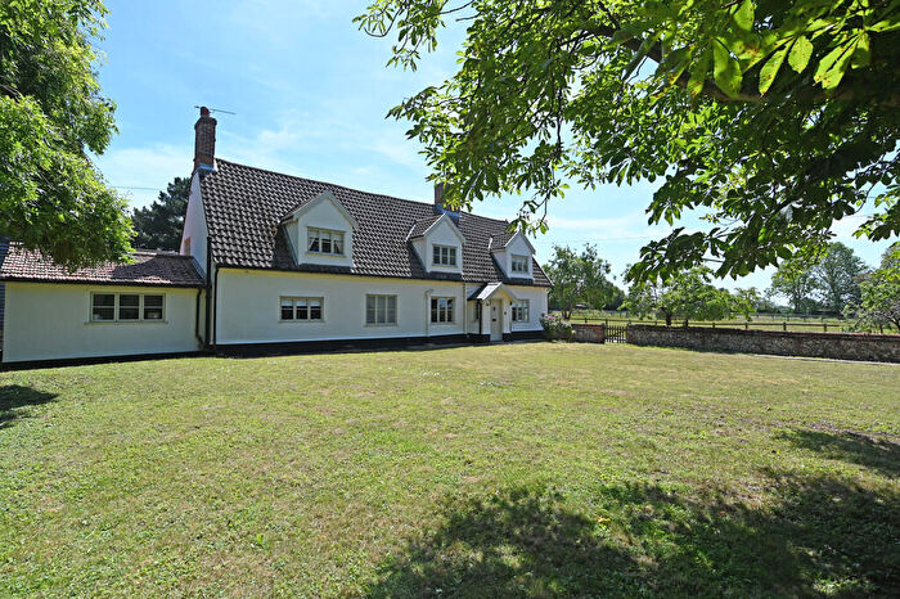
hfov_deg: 90.0
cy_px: 300
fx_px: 450
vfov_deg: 67.3
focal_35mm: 18
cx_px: 450
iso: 320
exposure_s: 1/2000
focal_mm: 18
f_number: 4
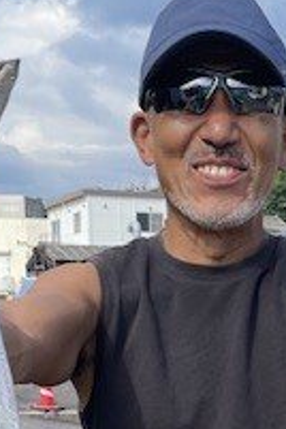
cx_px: 245
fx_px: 1025
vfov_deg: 21.0
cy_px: 587
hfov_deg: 15.7
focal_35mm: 86
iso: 32
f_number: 1.6
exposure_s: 1/1715
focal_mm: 4.2
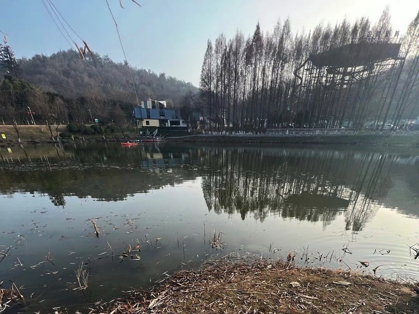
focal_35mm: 13
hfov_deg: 106.2
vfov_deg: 89.9
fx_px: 157
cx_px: 210
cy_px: 157
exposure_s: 1/401
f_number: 1.8
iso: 32
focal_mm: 1.57
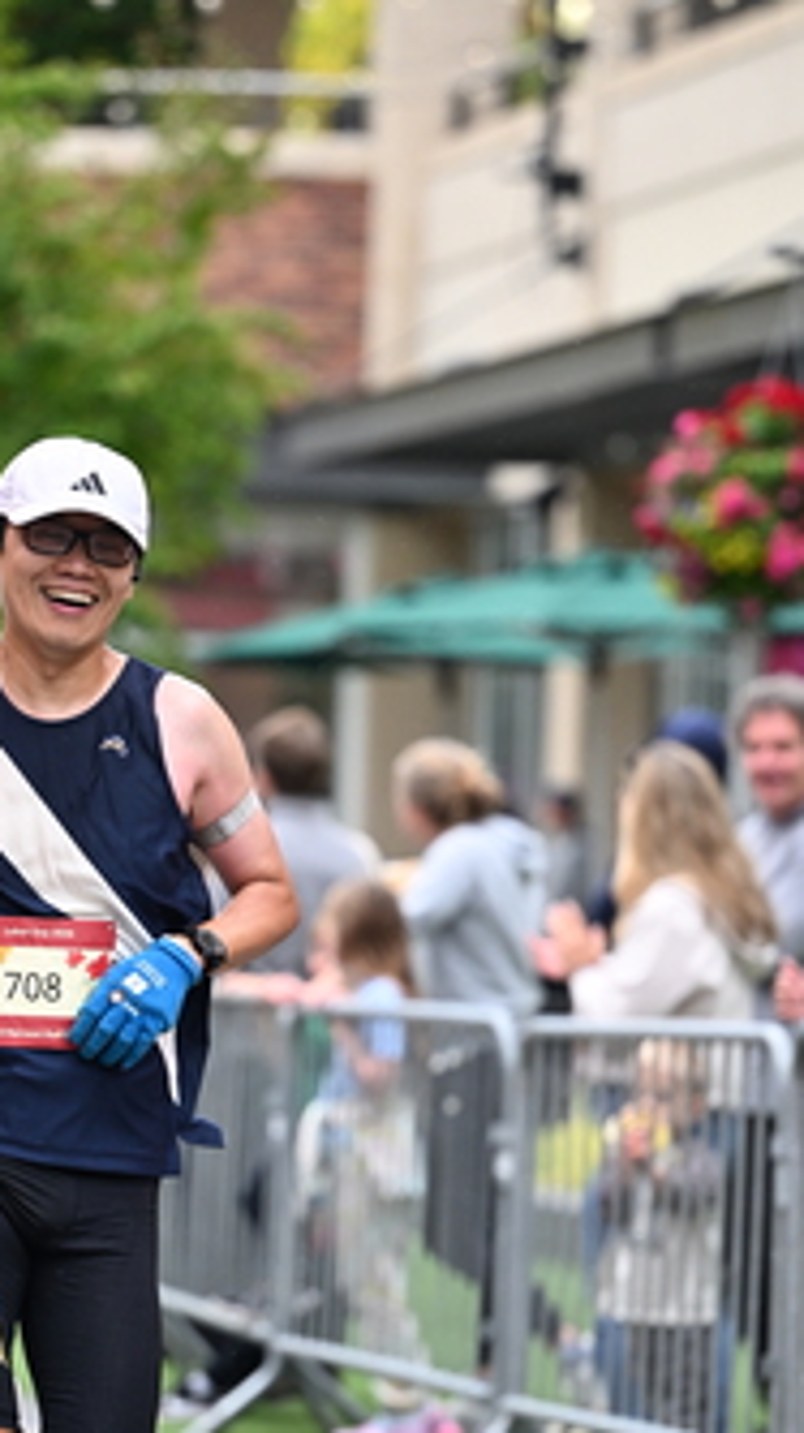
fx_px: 8538
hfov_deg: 5.4
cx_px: 217
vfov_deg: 9.6
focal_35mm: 225
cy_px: 869
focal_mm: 130
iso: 1250
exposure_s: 1/2000
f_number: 2.8
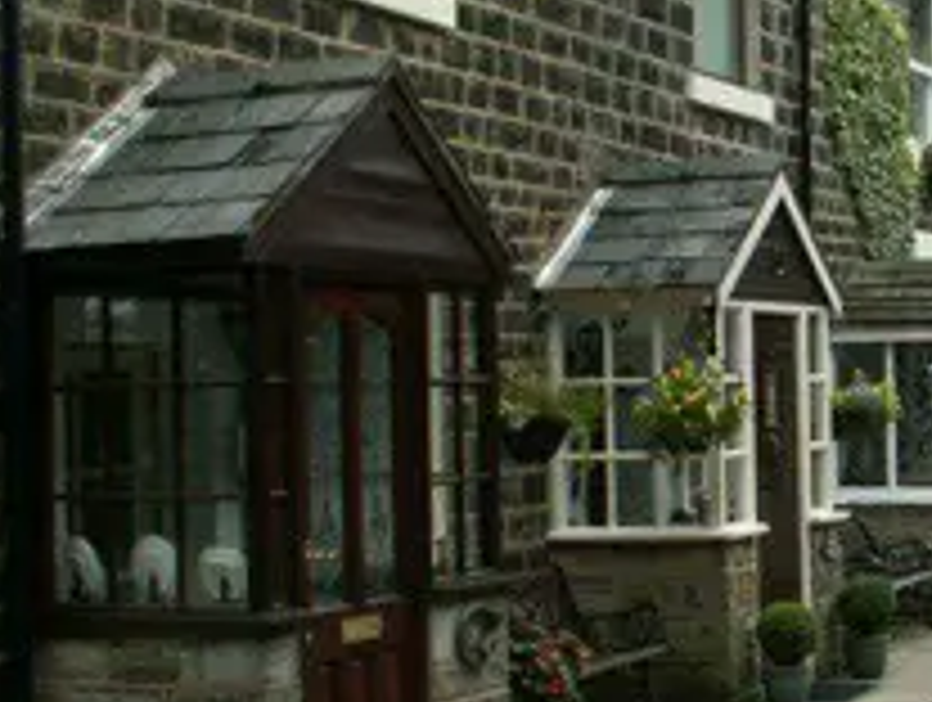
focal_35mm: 81
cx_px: 991
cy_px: 315
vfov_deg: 18.3
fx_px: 2185
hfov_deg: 22.9
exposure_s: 1/125
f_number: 5
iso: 50
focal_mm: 5.86
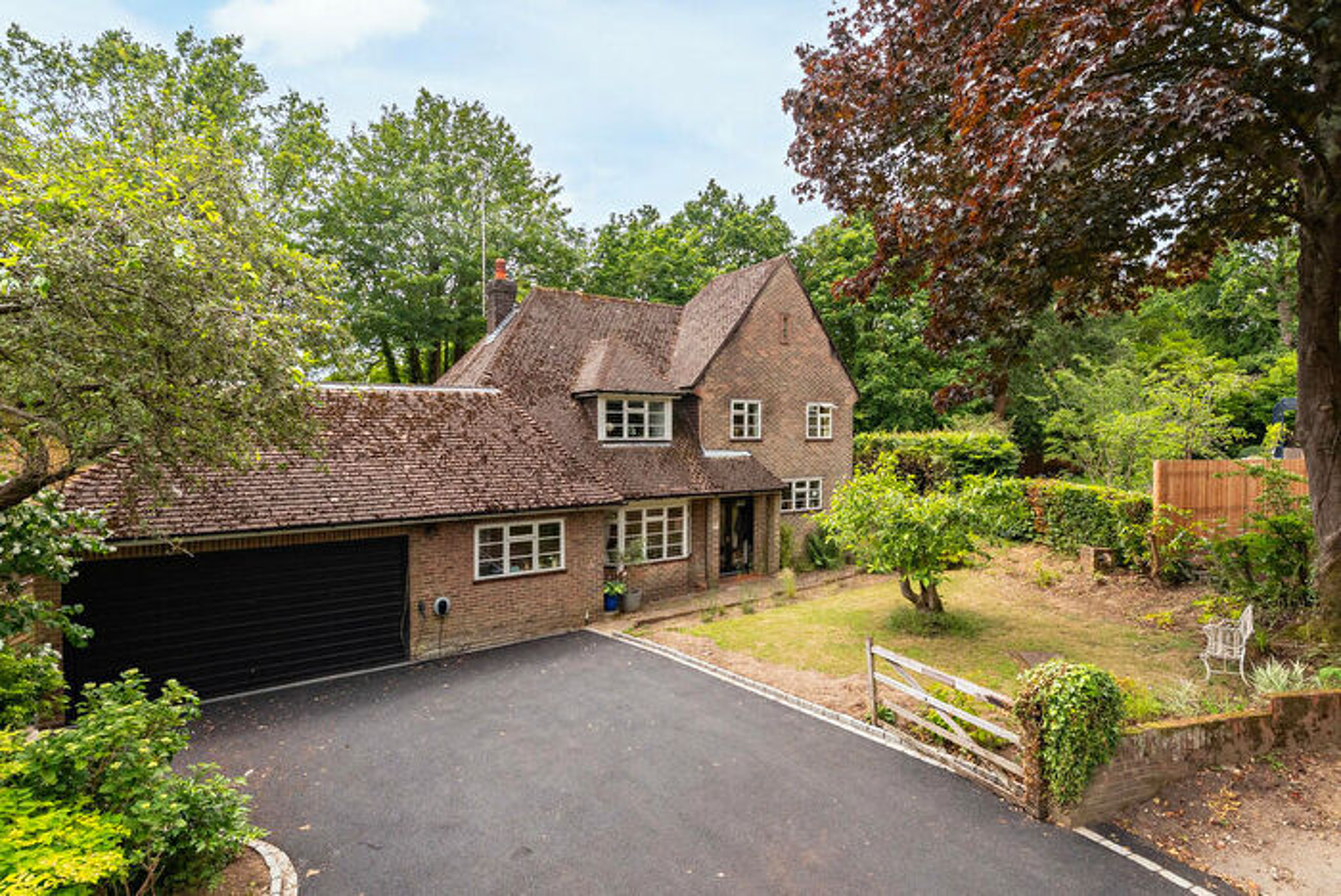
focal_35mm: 16
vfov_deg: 72.2
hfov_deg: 94.9
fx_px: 615
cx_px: 670
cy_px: 448
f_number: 7.1
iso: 1600
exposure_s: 1/1000
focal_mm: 16.5
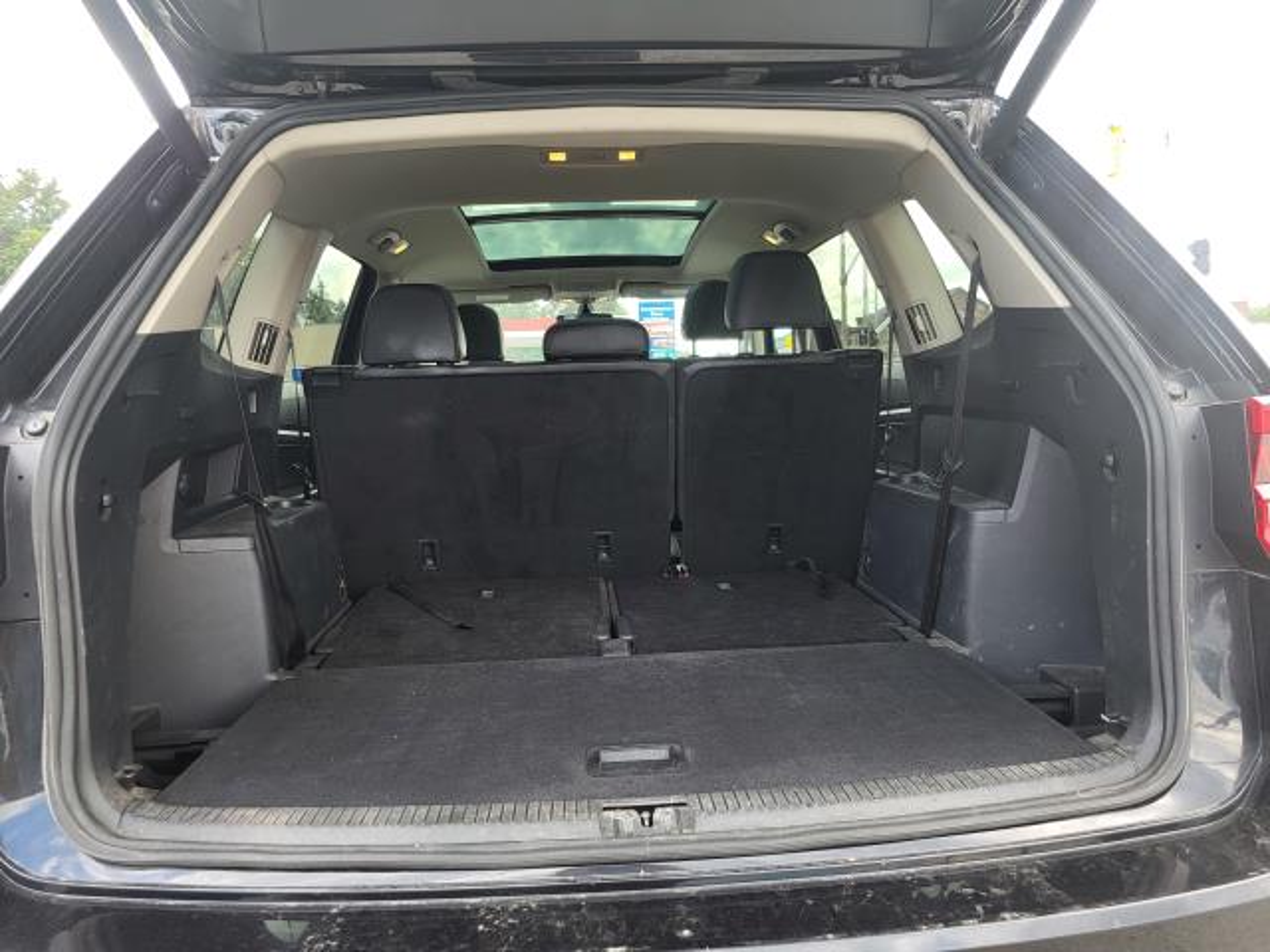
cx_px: 635
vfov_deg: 53.1
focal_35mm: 26
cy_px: 476
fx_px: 954
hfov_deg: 67.3
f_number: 1.8
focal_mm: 5.4
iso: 40
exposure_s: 1/137
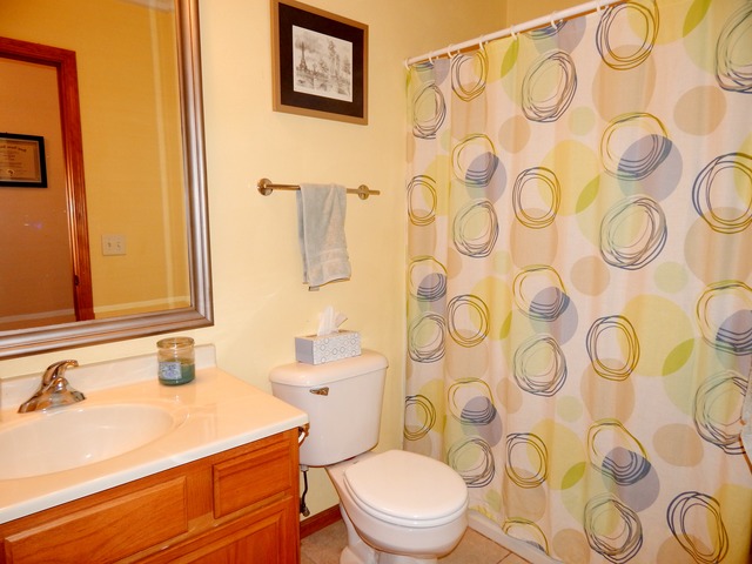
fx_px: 478
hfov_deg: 76.4
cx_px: 376
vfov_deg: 61.1
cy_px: 282
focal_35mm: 22
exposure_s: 1/30
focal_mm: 4
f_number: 3
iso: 200
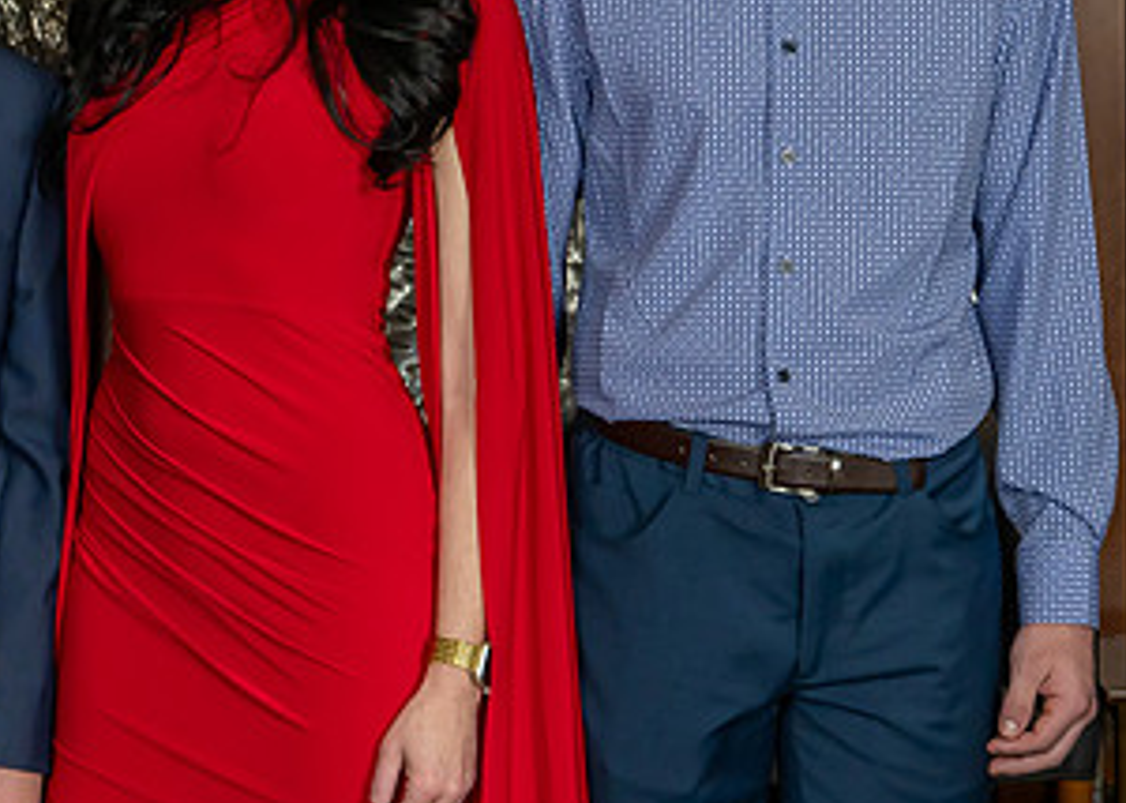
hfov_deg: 15.4
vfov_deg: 11.2
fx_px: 4060
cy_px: 128
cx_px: -63
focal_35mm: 127
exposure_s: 1/200
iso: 400
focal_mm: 40
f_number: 9
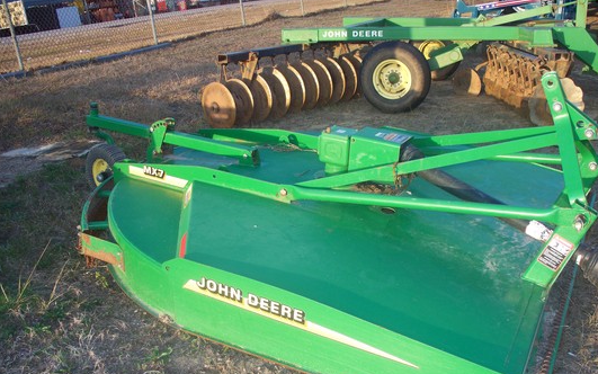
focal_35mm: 38
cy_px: 221
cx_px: 303
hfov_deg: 51.5
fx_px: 619
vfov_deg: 33.5
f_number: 2.8
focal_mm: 7.54
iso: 80
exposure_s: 1/250
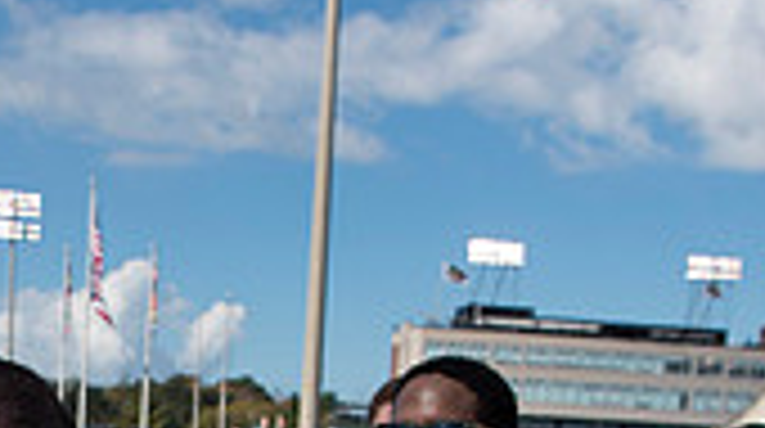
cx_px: 54
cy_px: 809
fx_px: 1742
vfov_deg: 12.6
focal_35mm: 86
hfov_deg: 24.0
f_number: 4.5
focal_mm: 24
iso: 250
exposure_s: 1/2500
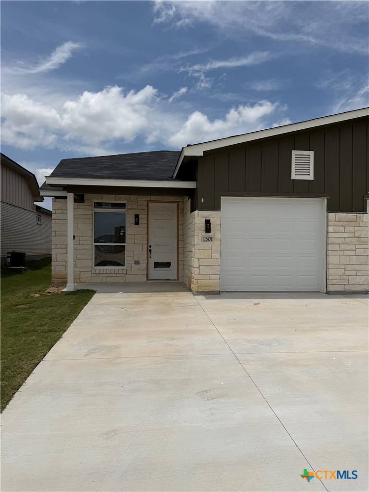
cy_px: 246
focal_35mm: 24
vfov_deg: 71.6
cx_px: 184
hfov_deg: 56.8
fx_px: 341
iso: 80
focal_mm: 6.76
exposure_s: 1/17544
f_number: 1.78
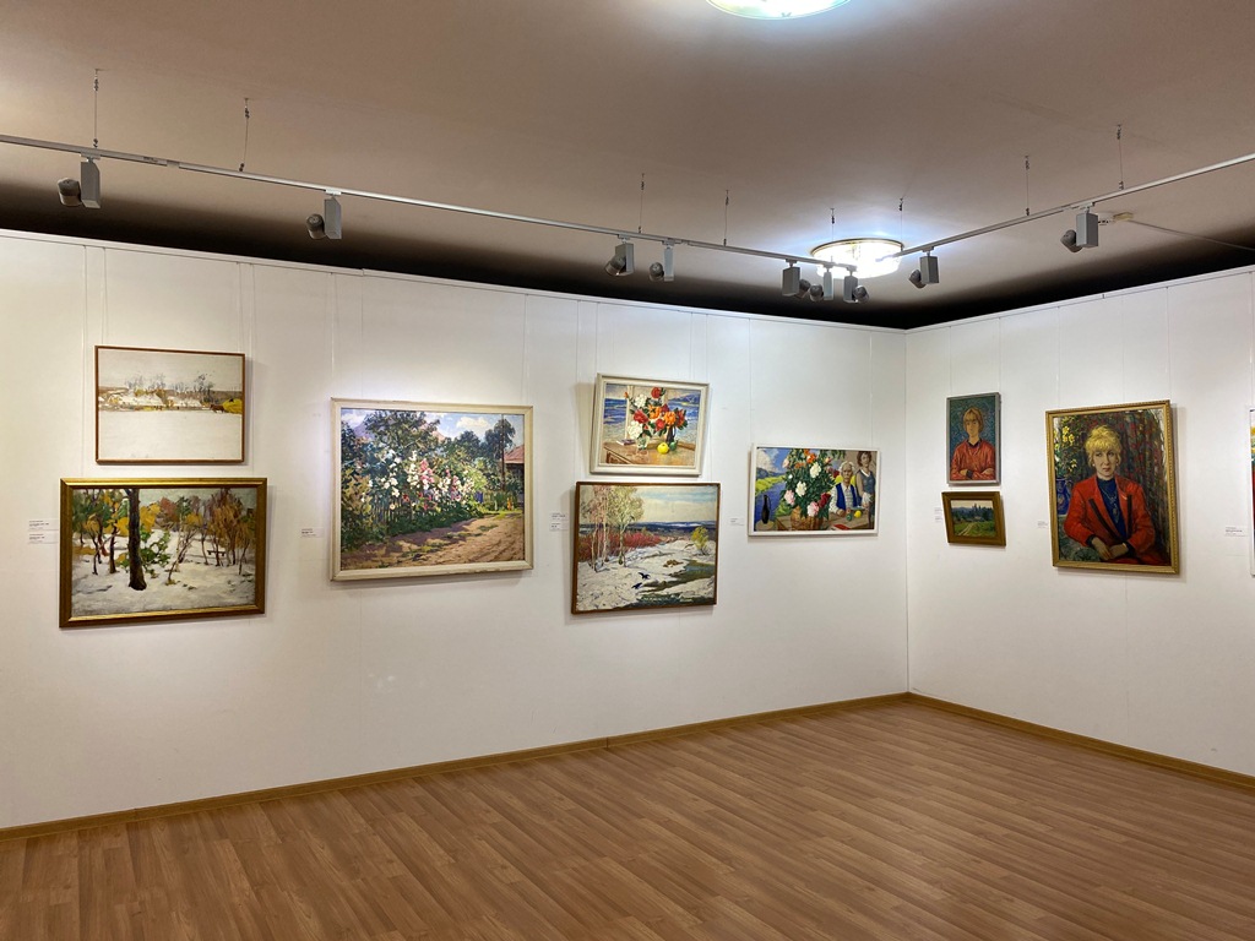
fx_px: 943
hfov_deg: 67.3
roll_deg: -0.5
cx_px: 628
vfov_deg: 53.1
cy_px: 470
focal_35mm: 26
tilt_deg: +2.3
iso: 100
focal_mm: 4.25
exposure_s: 1/100
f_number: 1.8
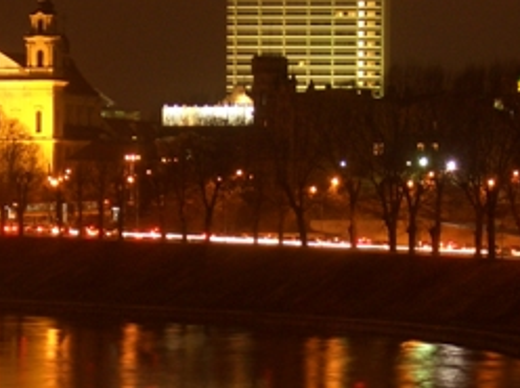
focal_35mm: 252
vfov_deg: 5.9
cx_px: 147
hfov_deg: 7.9
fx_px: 3778
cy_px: 221
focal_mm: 17.4
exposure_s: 4
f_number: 4.8
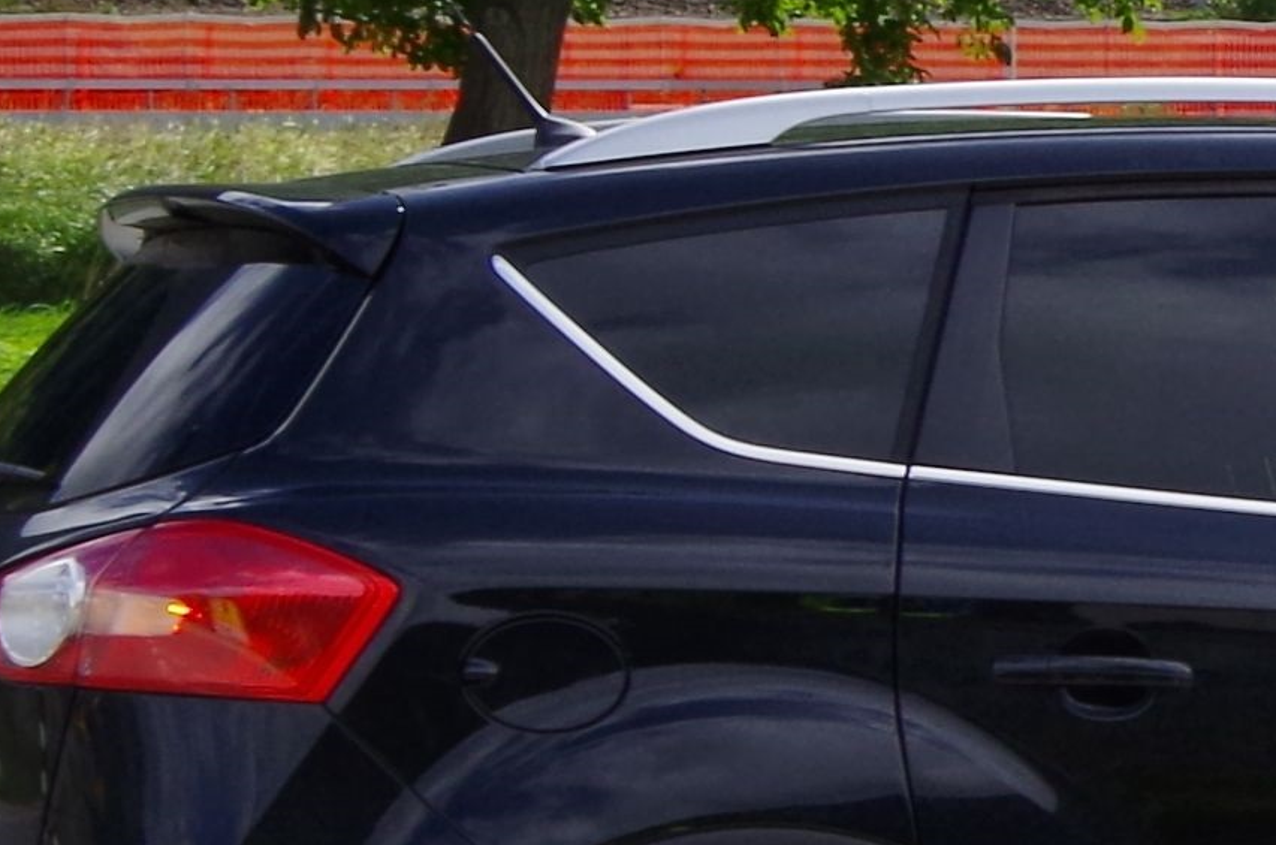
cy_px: 274
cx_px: 3149
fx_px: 7357
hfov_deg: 8.9
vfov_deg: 6.6
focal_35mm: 208
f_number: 14
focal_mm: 24
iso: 400
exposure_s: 1/200
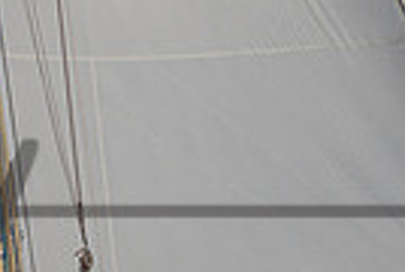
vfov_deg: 11.3
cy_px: 283
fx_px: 1364
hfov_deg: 14.2
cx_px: -396
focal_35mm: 121
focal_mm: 28
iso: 400
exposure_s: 1/640
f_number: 6.3
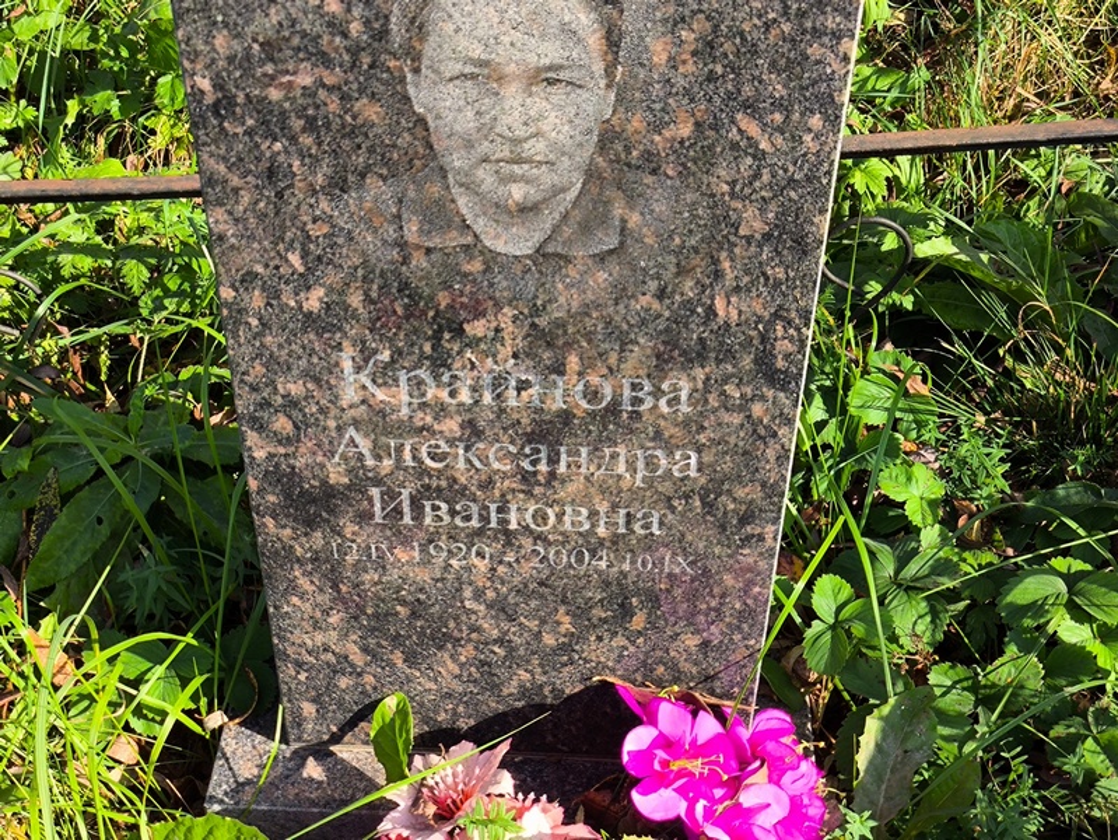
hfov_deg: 38.2
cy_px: 420
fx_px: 1616
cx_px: 559
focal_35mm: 50
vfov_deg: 29.1
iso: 50
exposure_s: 1/612
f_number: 1.7
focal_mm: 4.71
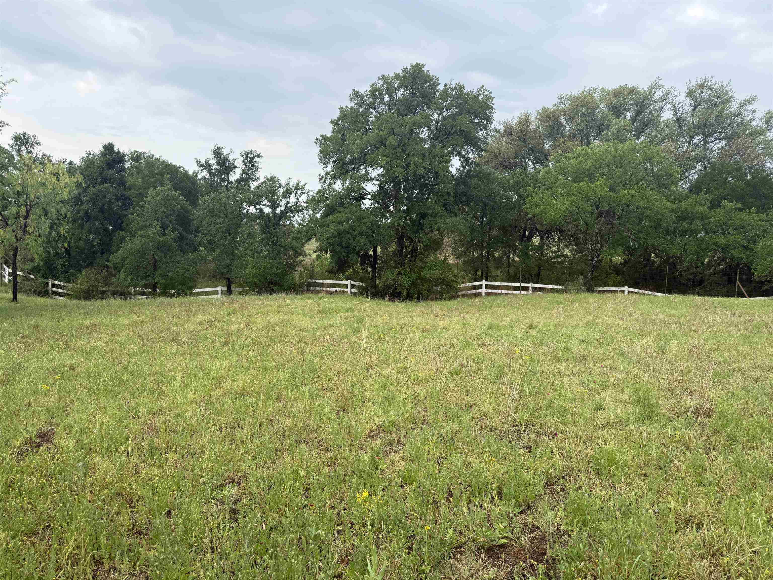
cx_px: 386
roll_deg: -1.0
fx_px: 536
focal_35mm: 24
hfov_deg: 71.6
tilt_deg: -4.8
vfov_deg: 56.8
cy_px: 290
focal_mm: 6.76
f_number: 1.78
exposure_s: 1/2000
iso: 80
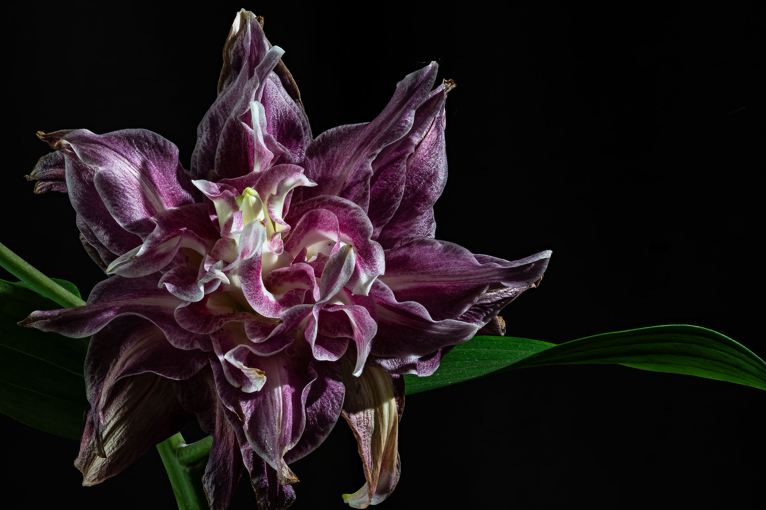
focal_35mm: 105
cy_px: 255
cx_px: 383
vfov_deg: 13.0
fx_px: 2232
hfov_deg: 19.5
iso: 100
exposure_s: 1/4
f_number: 14
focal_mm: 105
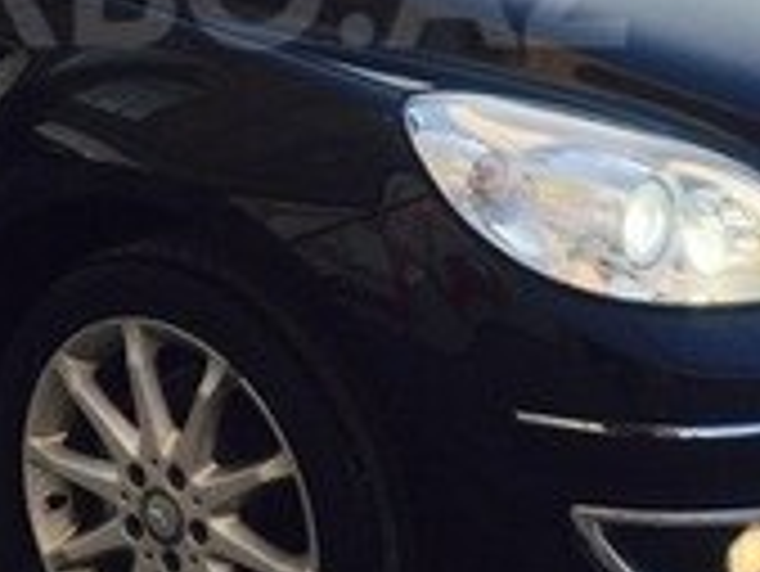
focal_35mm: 113
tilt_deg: -11.4
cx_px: 166
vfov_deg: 12.9
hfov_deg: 17.3
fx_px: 2483
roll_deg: +3.2
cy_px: -20
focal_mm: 4.15
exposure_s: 1/565
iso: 32
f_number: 2.2
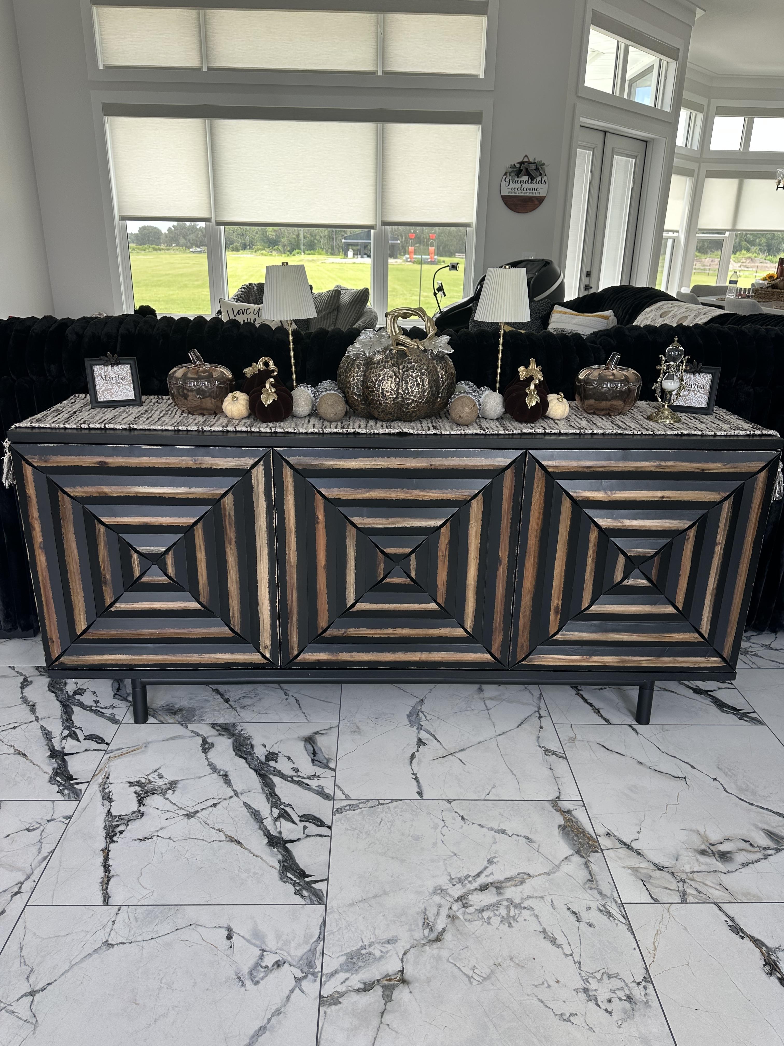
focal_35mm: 24
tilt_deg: -19.1
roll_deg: -1.9
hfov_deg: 56.8
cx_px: 392
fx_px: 725
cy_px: 523
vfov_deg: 71.6
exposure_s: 1/163
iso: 80
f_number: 1.78
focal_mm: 6.86
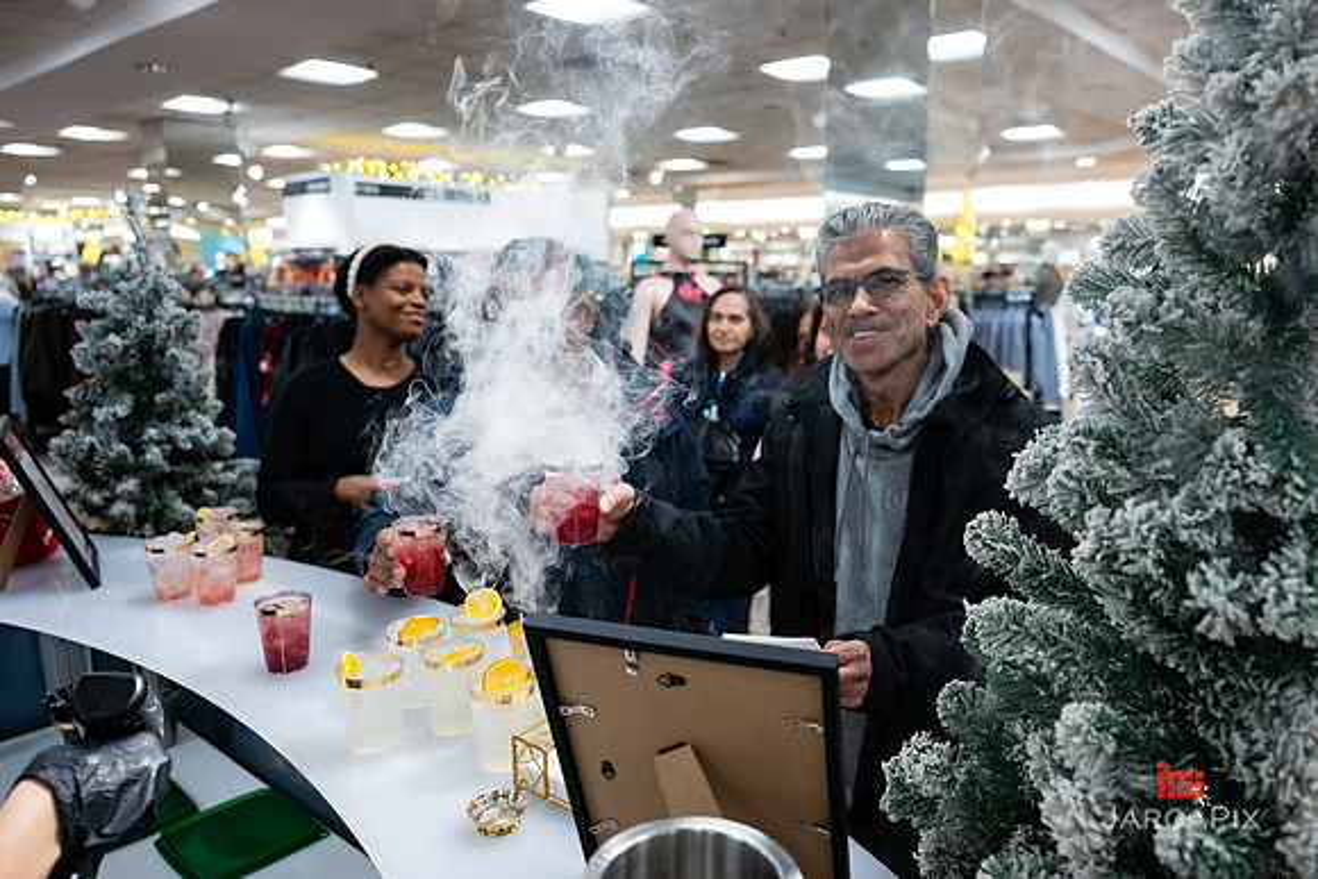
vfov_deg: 50.6
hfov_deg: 70.6
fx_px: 931
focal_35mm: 25
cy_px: 425
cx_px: 681
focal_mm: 24
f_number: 3.2
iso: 1000
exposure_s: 1/125
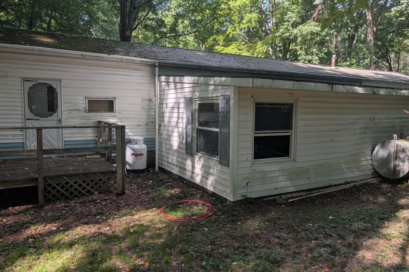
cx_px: 207
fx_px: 295
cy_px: 136
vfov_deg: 49.6
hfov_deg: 69.4
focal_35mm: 26
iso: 21
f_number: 1.68
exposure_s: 1/1715
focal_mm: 6.9
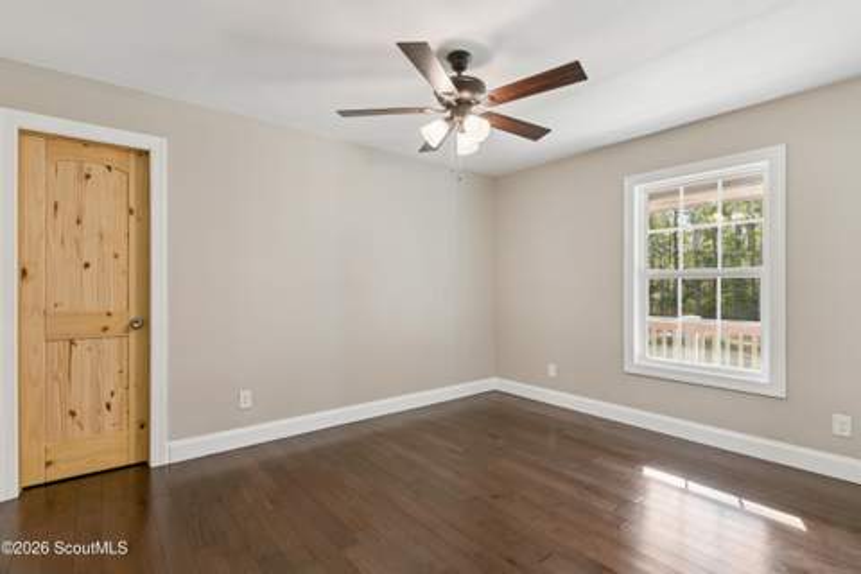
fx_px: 407
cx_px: 430
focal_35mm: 17
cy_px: 287
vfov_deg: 70.4
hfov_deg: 93.3
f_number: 8
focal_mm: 17
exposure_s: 1/8
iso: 250
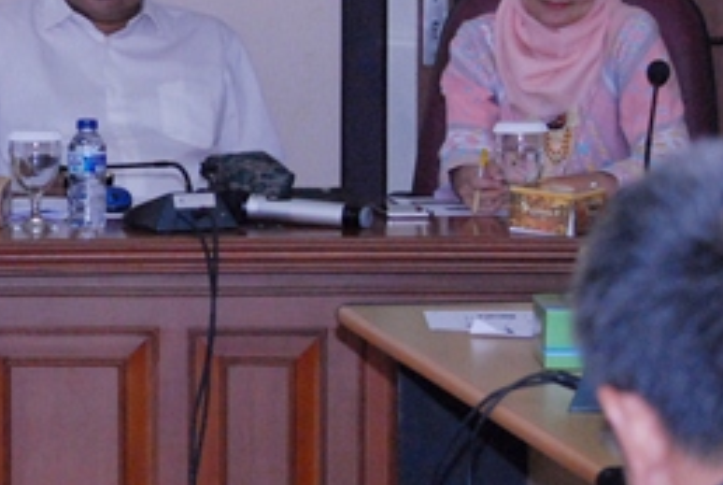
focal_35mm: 231
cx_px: -129
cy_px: 163
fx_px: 4647
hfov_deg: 8.8
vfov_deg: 6.0
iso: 1000
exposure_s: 1/125
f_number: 5.6
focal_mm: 62
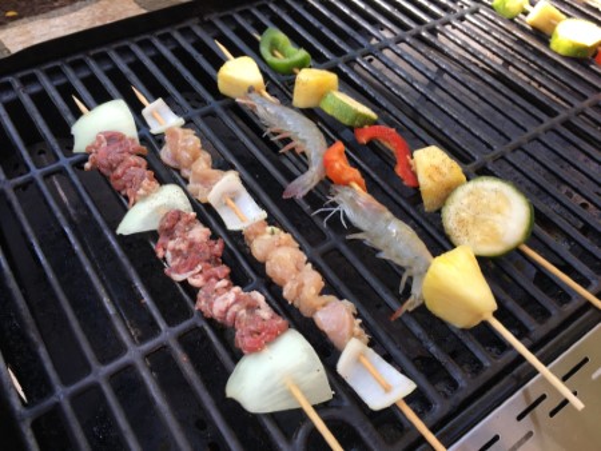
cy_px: 226
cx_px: 300
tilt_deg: -53.8
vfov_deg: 48.3
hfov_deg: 61.6
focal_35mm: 29
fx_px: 504
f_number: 2.2
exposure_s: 1/120
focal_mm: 4.15
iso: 32
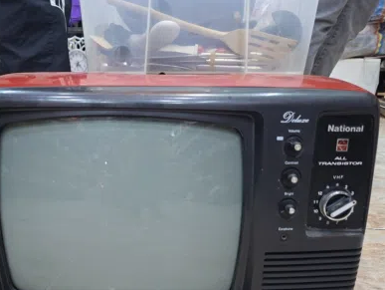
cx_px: 148
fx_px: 423
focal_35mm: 38
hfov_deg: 48.5
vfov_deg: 36.3
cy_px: 238
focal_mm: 5.54
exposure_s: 1/50
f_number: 1.8
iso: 200
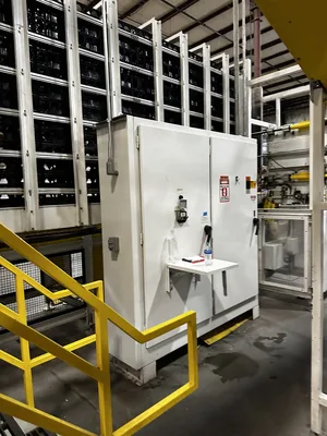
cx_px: 164
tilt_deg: -2.3
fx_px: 302
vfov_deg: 71.6
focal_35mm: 24
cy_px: 218
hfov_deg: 56.8
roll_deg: +4.2
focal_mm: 6.86
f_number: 1.78
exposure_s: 1/60
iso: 800
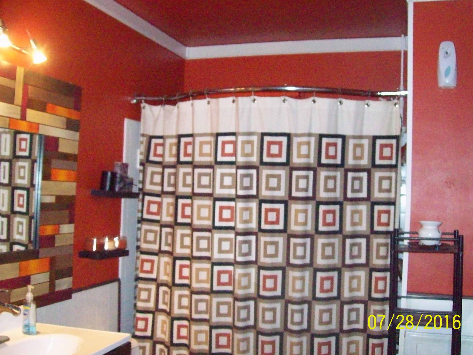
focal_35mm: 39
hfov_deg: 47.9
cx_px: 231
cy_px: 176
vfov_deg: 36.8
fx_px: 533
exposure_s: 1/128
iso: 800
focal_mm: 6
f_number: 2.7
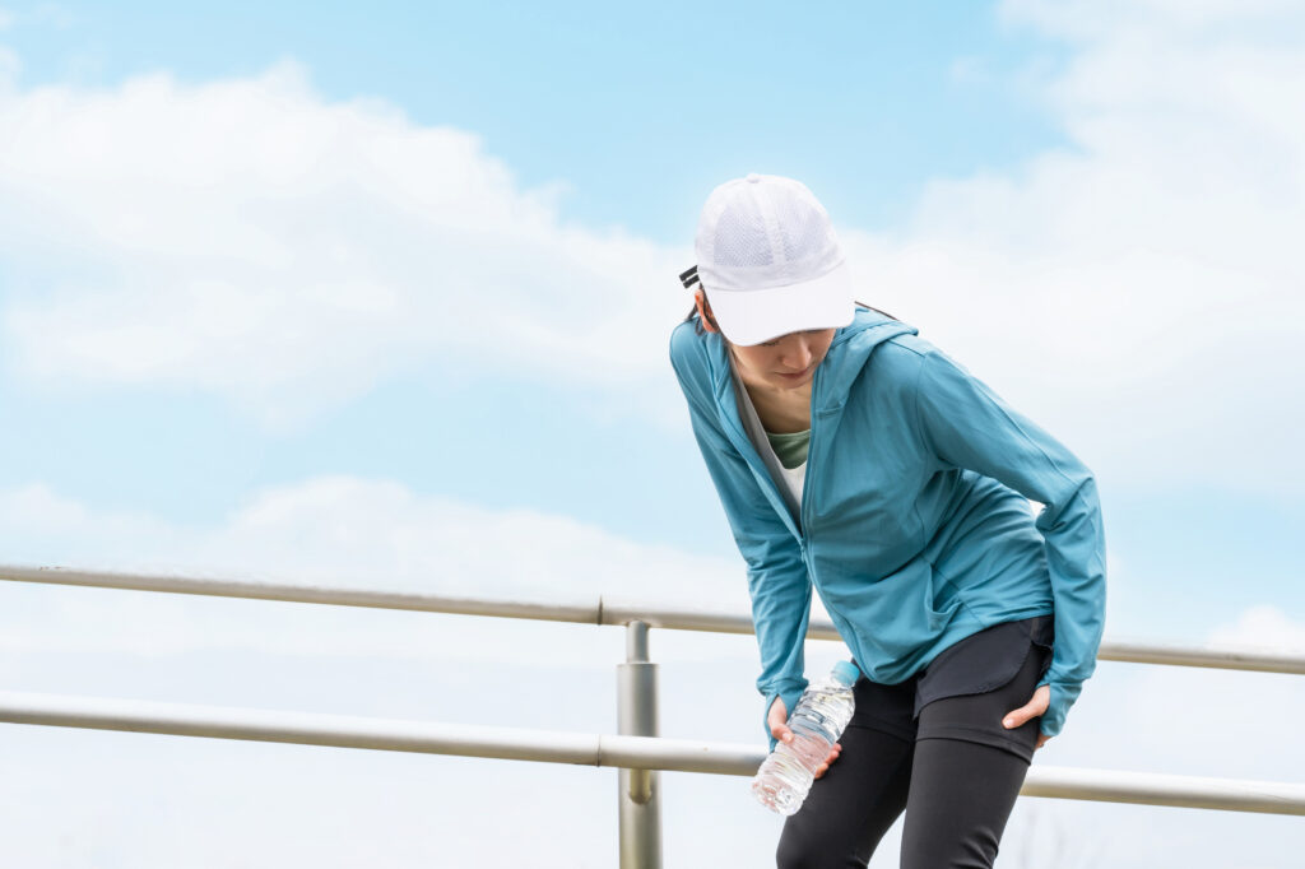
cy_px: 434
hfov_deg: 21.7
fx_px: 3406
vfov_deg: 14.5
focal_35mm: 94
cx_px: 652
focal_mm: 94
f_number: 5.6
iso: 100
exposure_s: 1/800
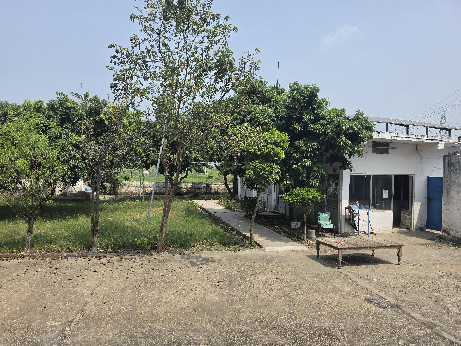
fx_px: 306
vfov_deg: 58.9
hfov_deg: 73.9
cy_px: 173
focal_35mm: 23
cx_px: 230
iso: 64
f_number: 1.4
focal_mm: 6.5
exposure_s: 1/6352
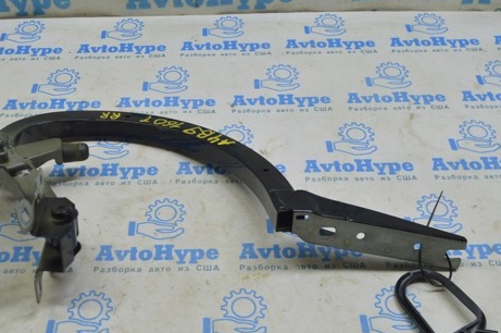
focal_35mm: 50
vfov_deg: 26.9
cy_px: 166
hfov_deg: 39.4
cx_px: 192
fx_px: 695
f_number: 5.6
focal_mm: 24
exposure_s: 1/40
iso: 400
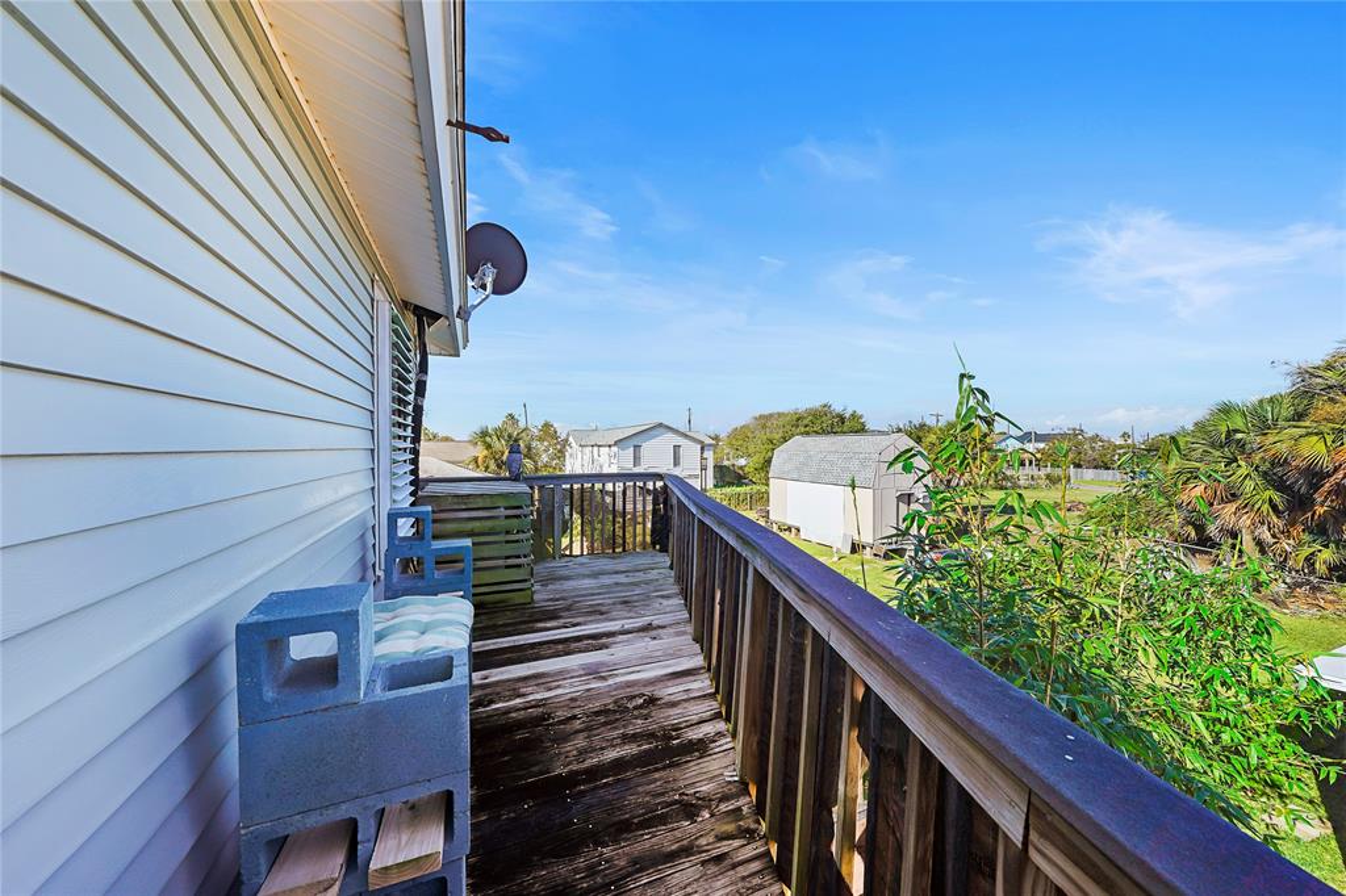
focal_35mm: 12
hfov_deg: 112.6
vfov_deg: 90.0
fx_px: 448
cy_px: 448
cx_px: 673
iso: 100
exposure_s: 1/500
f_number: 8
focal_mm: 12
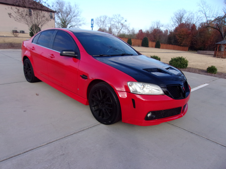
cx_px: 113
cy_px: 84
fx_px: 176
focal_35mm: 27
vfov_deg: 51.4
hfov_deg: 65.3
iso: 200
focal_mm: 4.9
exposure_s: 1/100
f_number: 10.4
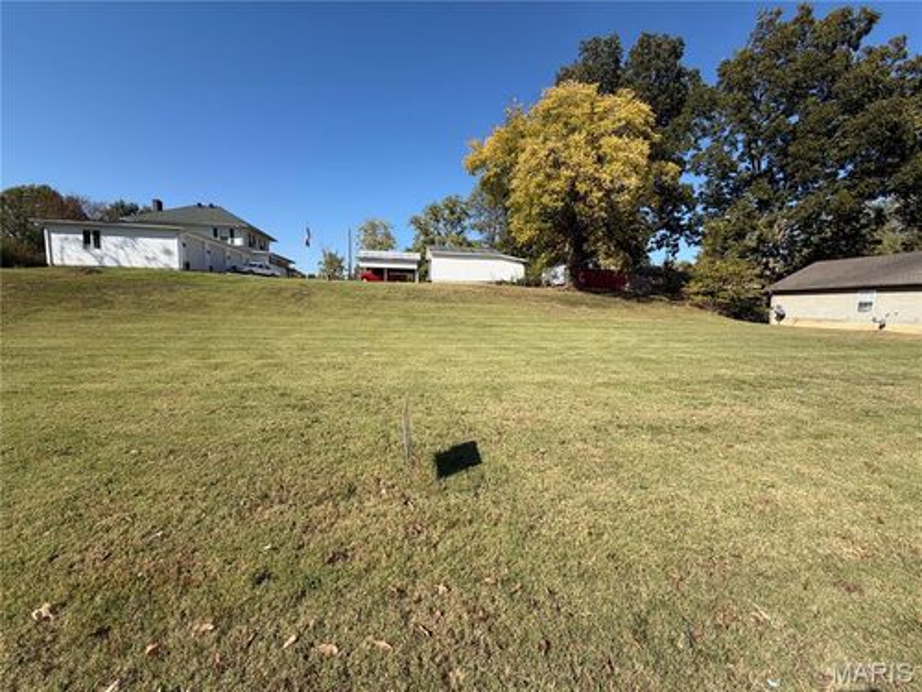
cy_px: 346
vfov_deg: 85.7
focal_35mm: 14
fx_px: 373
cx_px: 461
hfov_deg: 102.1
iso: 25
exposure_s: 1/770
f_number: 2.2
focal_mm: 2.22
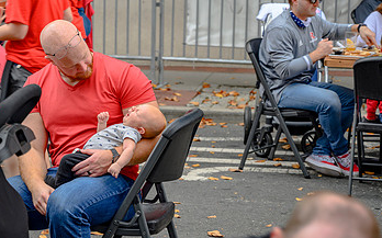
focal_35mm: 119
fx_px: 1238
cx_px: 78
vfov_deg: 11.0
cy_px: 71
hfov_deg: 17.4
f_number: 4
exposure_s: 1/60
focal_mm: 70
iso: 100
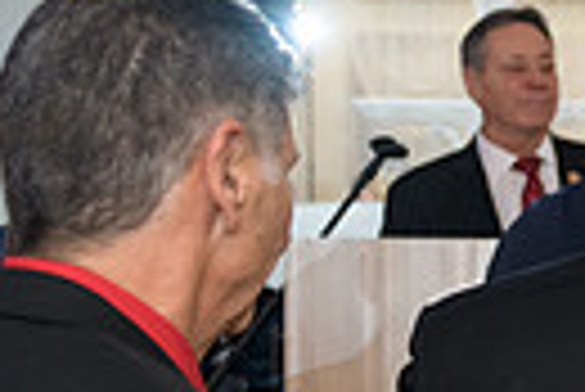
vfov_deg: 11.0
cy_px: 232
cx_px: 1224
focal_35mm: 125
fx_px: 2033
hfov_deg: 13.6
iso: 1000
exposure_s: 1/125
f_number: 3.2
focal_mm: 28
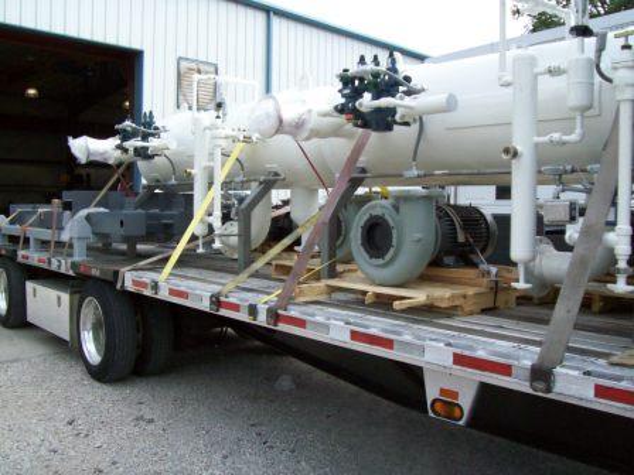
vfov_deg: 39.7
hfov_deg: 51.4
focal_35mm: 36
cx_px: 317
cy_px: 238
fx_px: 659
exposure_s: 1/619
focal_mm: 6
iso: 200
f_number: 4.8
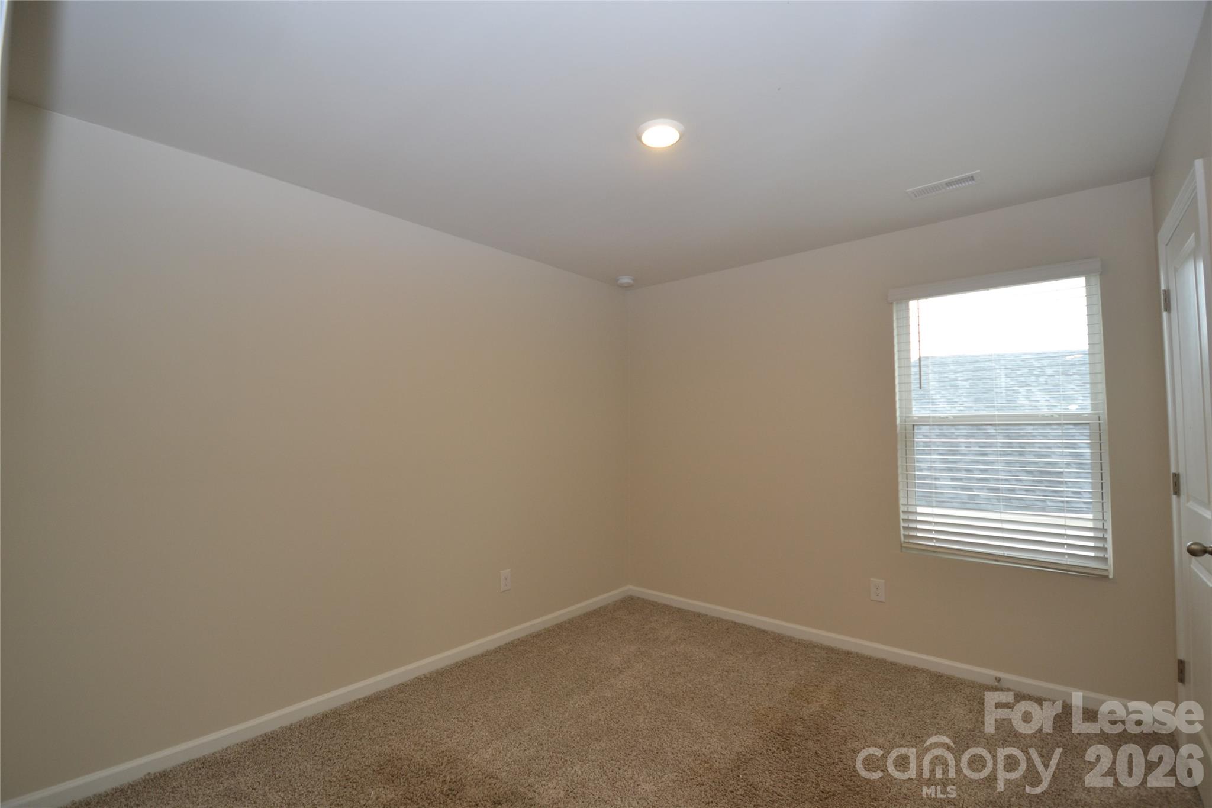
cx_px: 606
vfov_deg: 77.3
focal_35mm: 15
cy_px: 404
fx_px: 505
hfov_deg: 100.4
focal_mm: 10
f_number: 3.5
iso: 400
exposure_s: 1/60
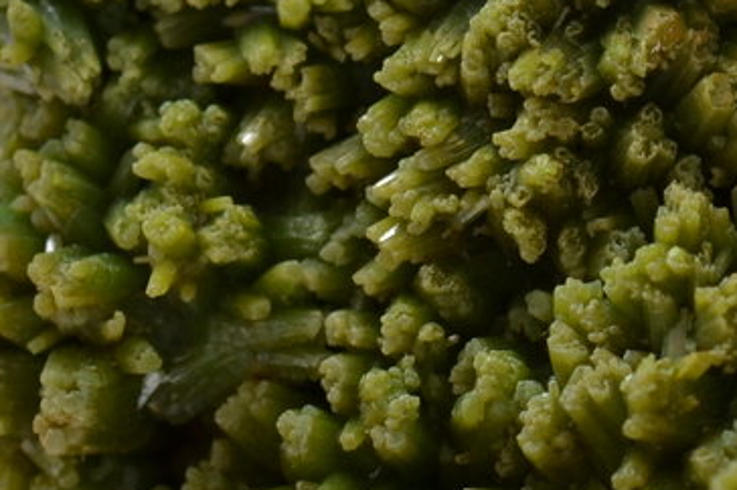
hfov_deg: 7.7
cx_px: 875
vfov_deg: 5.2
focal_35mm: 264
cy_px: -42
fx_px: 5400
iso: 100
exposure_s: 1/20
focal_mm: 40
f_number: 7.1
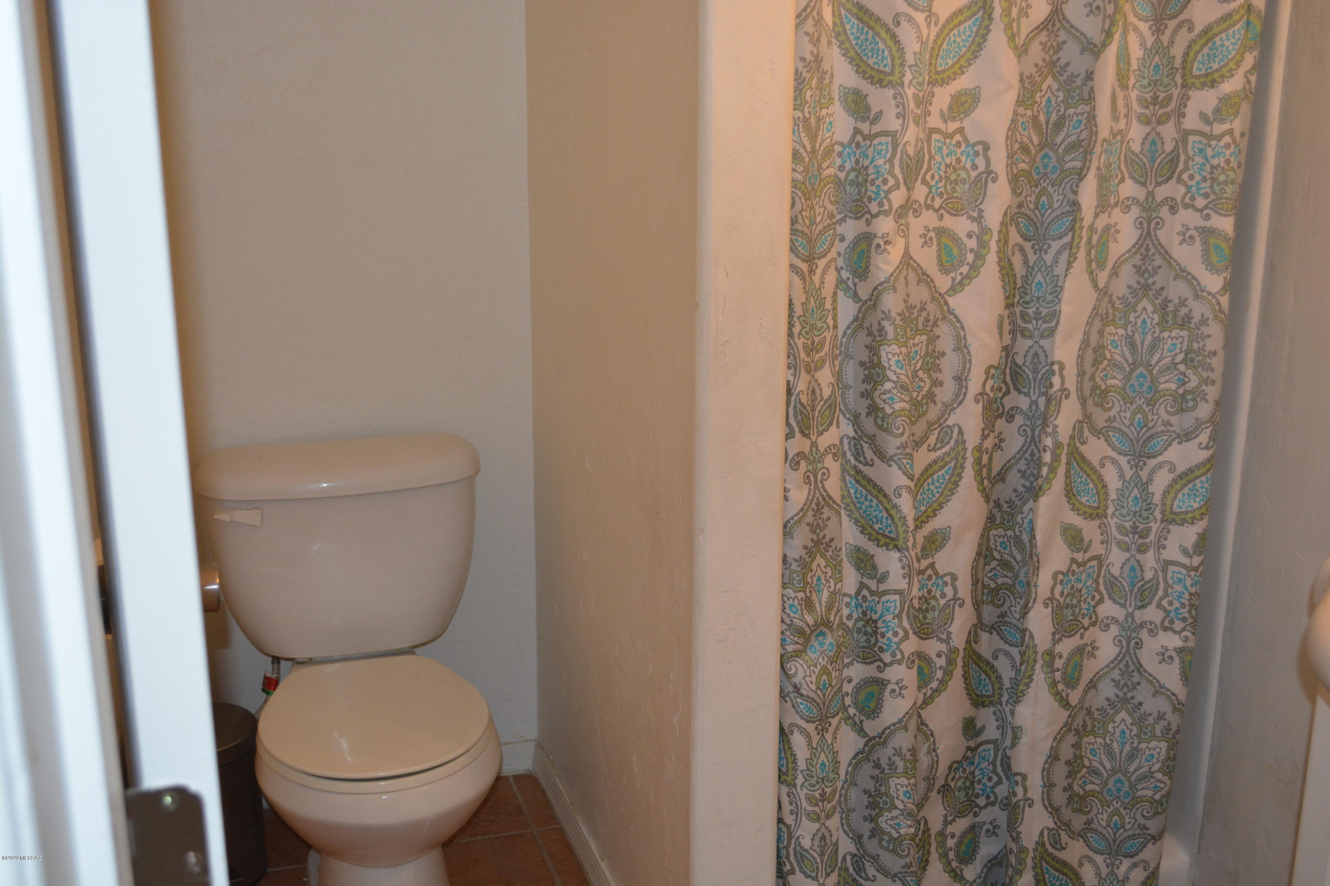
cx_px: 665
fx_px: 1441
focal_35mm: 39
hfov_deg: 49.6
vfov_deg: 34.2
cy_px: 443
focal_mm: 26
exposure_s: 1/60
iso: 1000
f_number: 4.2
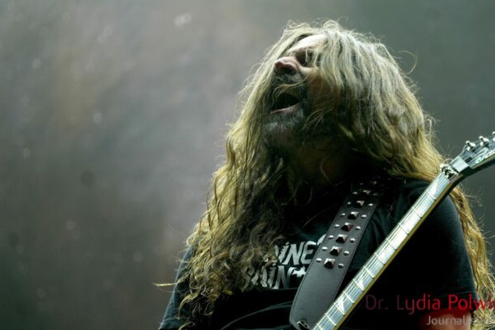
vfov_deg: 4.8
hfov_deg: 7.2
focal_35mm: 286
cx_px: 297
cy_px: 179
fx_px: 3933
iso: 640
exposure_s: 1/250
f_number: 5.6
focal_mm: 150
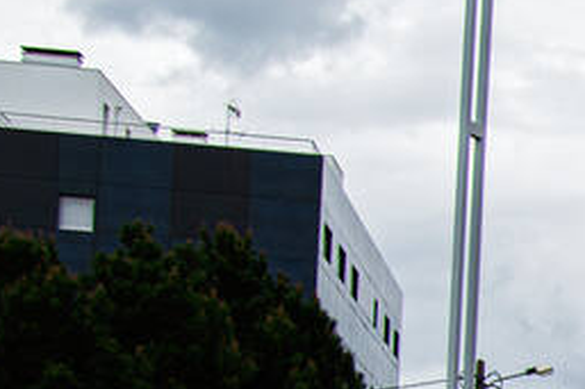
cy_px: 789
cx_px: 1297
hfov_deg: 11.5
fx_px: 2501
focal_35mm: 154
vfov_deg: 8.4
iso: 100
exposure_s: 1/200
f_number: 7.1
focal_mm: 22
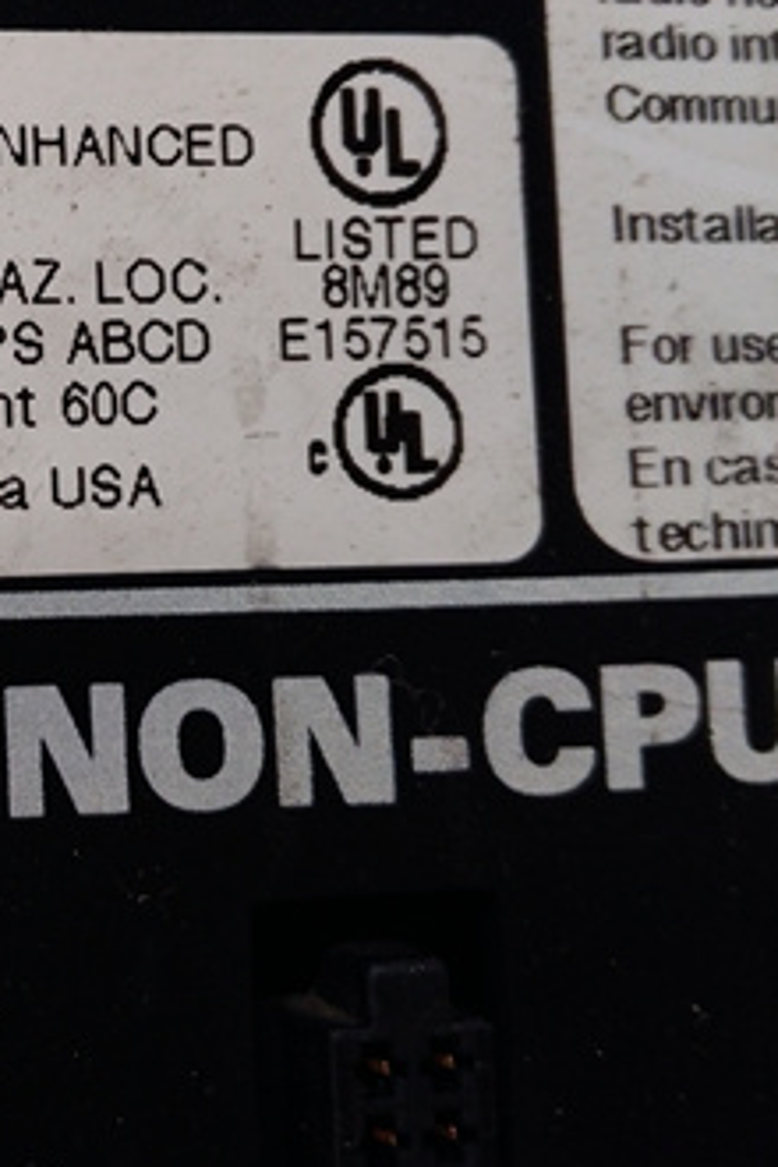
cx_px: -88
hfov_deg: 24.6
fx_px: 1653
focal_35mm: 51
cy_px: 442
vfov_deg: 38.6
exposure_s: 1/33
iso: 253
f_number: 2
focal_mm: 3.79
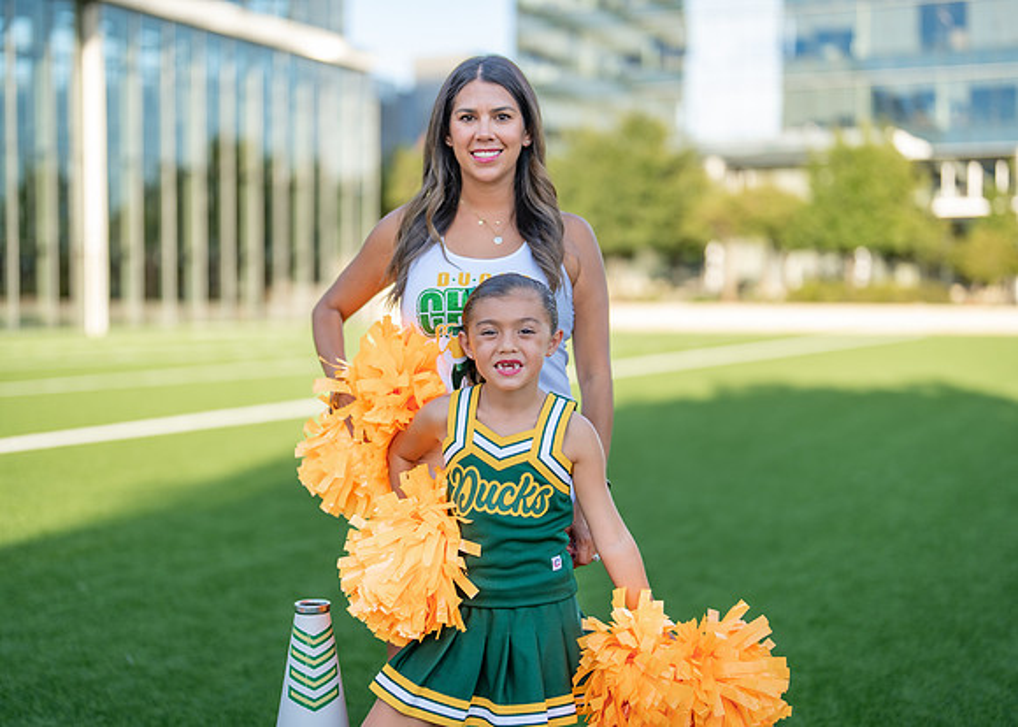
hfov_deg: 37.2
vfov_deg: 27.0
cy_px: 364
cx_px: 509
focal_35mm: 52
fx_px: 1514
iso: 100
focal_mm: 50
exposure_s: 1/1250
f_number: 1.2
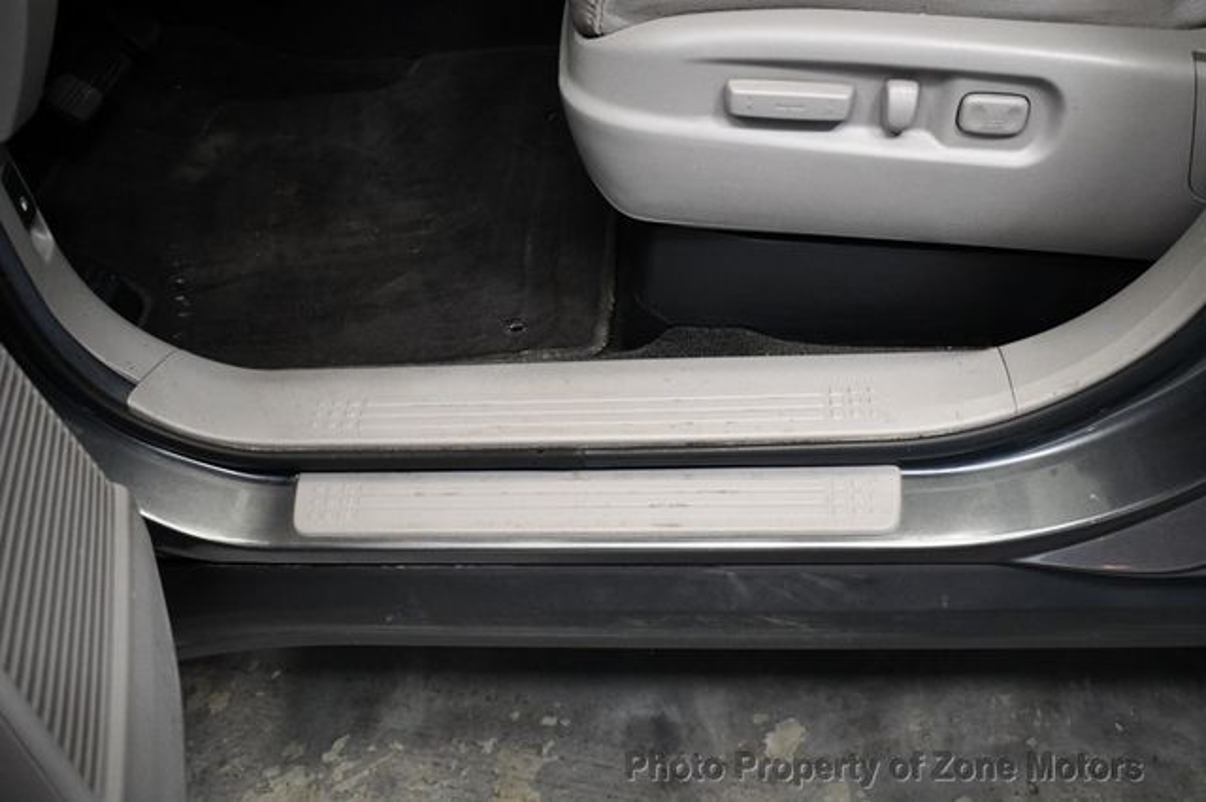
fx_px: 1105
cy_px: 401
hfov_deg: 57.2
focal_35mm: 33
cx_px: 603
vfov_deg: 39.9
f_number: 3.8
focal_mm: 22
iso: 3200
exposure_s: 1/100
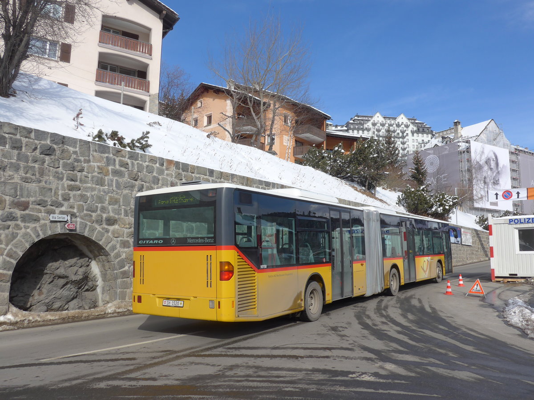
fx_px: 447
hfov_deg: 61.7
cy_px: 200
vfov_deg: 48.2
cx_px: 267
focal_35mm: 29
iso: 80
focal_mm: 6
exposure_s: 1/2000
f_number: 2.8
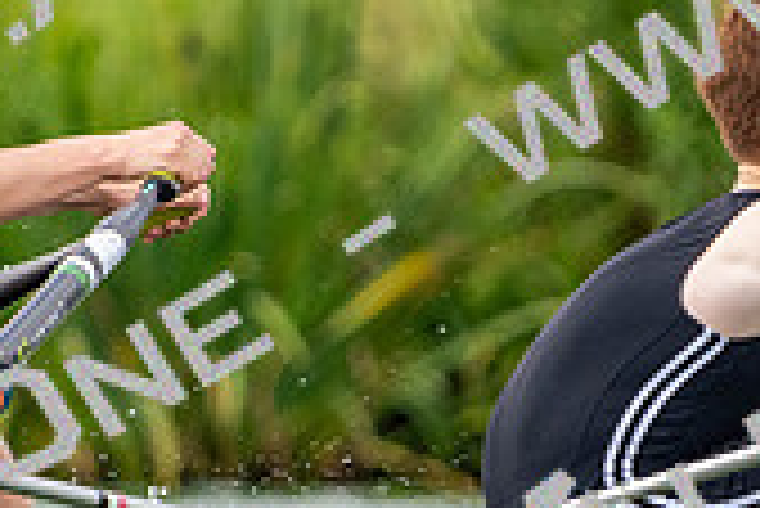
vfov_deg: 0.5
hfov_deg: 0.7
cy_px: 258
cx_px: 139
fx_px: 60682
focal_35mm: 2872
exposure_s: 1/1600
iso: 640
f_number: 6.3
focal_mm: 559
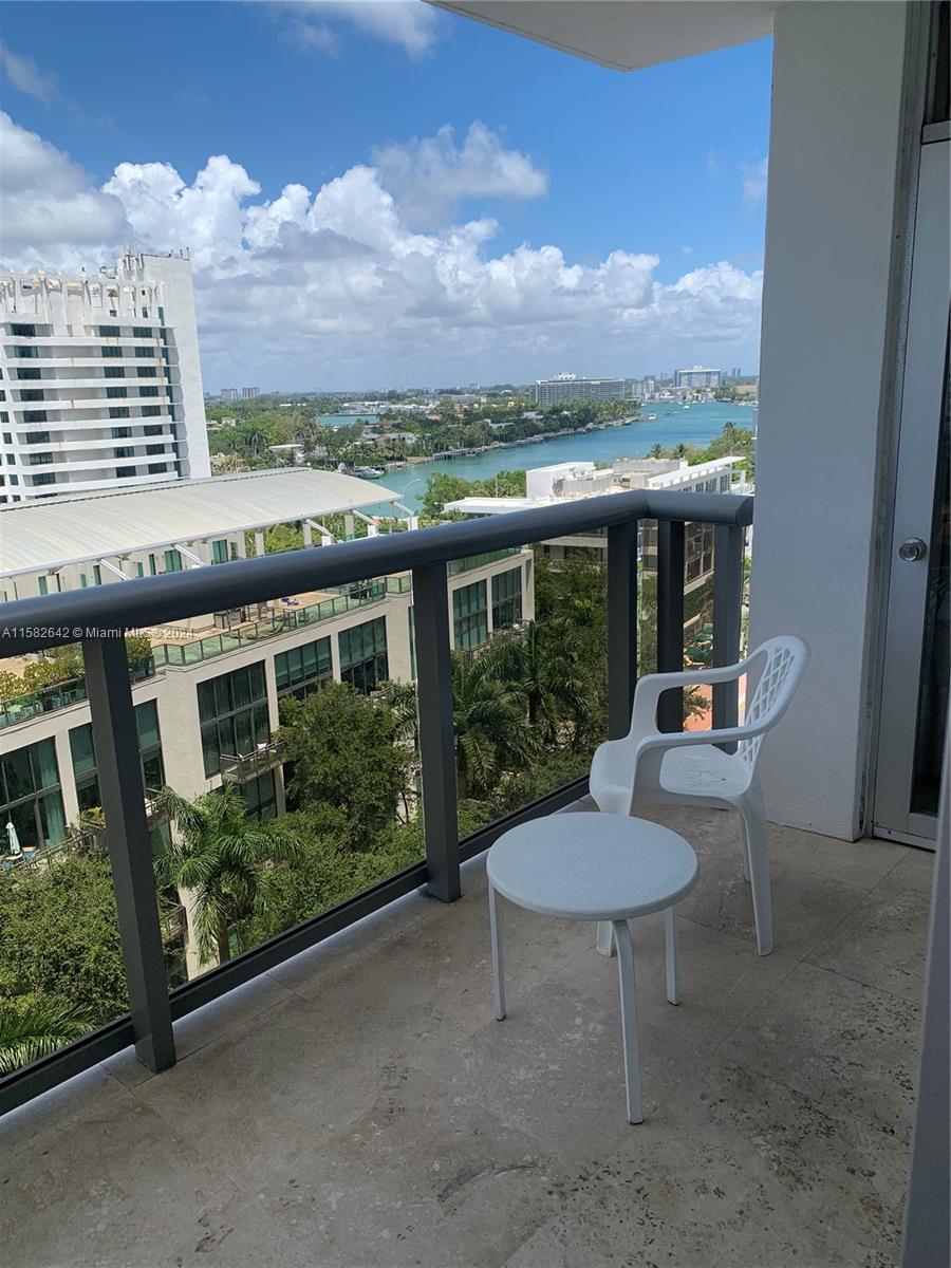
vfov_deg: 67.3
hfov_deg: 53.1
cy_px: 634
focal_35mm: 26
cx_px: 476
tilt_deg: -14.1
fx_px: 952
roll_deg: +2.0
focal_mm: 4.25
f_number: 1.8
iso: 25
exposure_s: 1/1953
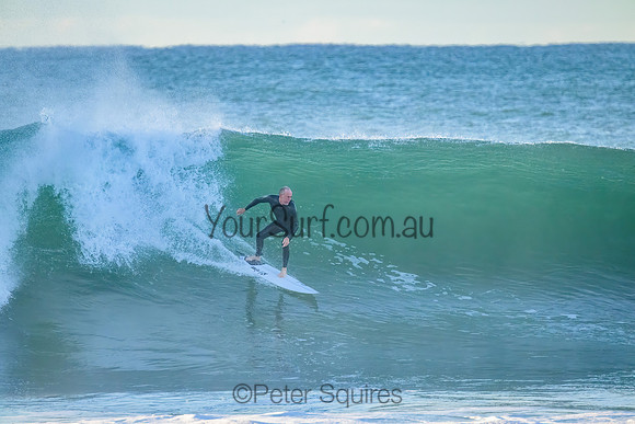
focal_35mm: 700
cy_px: 212
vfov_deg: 2.0
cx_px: 318
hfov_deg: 2.9
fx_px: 12350
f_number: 11
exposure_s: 1/1600
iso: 5600
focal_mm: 700
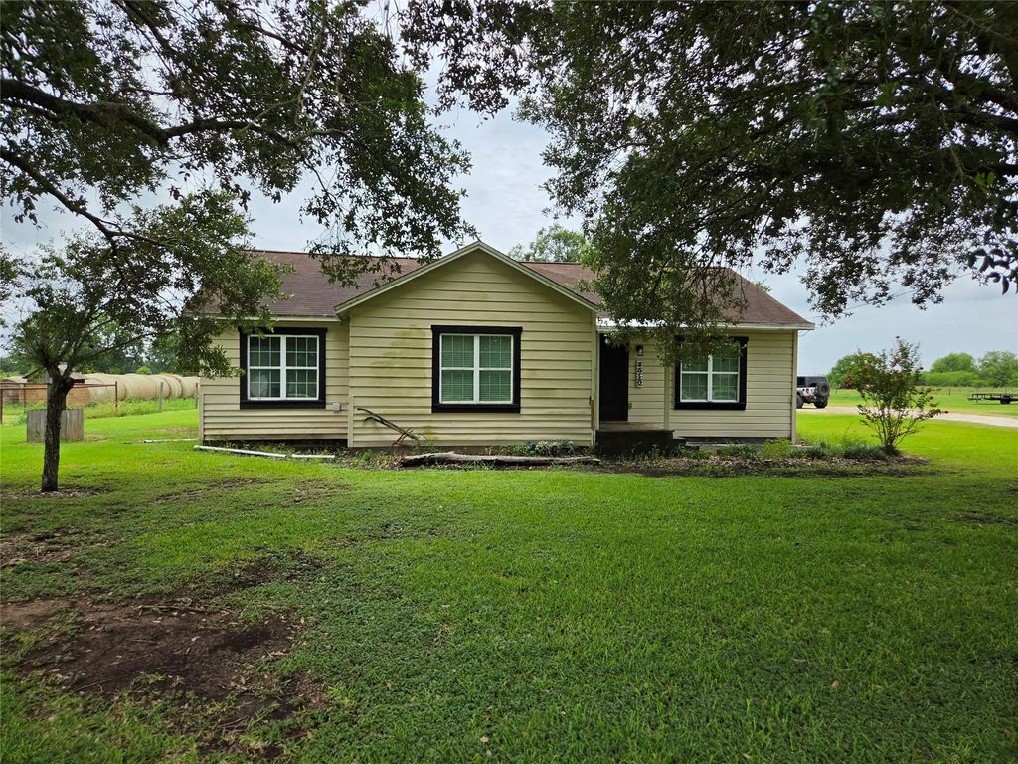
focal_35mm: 23
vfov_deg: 58.9
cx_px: 509
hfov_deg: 73.9
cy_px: 382
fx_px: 676
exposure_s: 1/5697
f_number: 1.8
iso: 80
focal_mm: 5.4
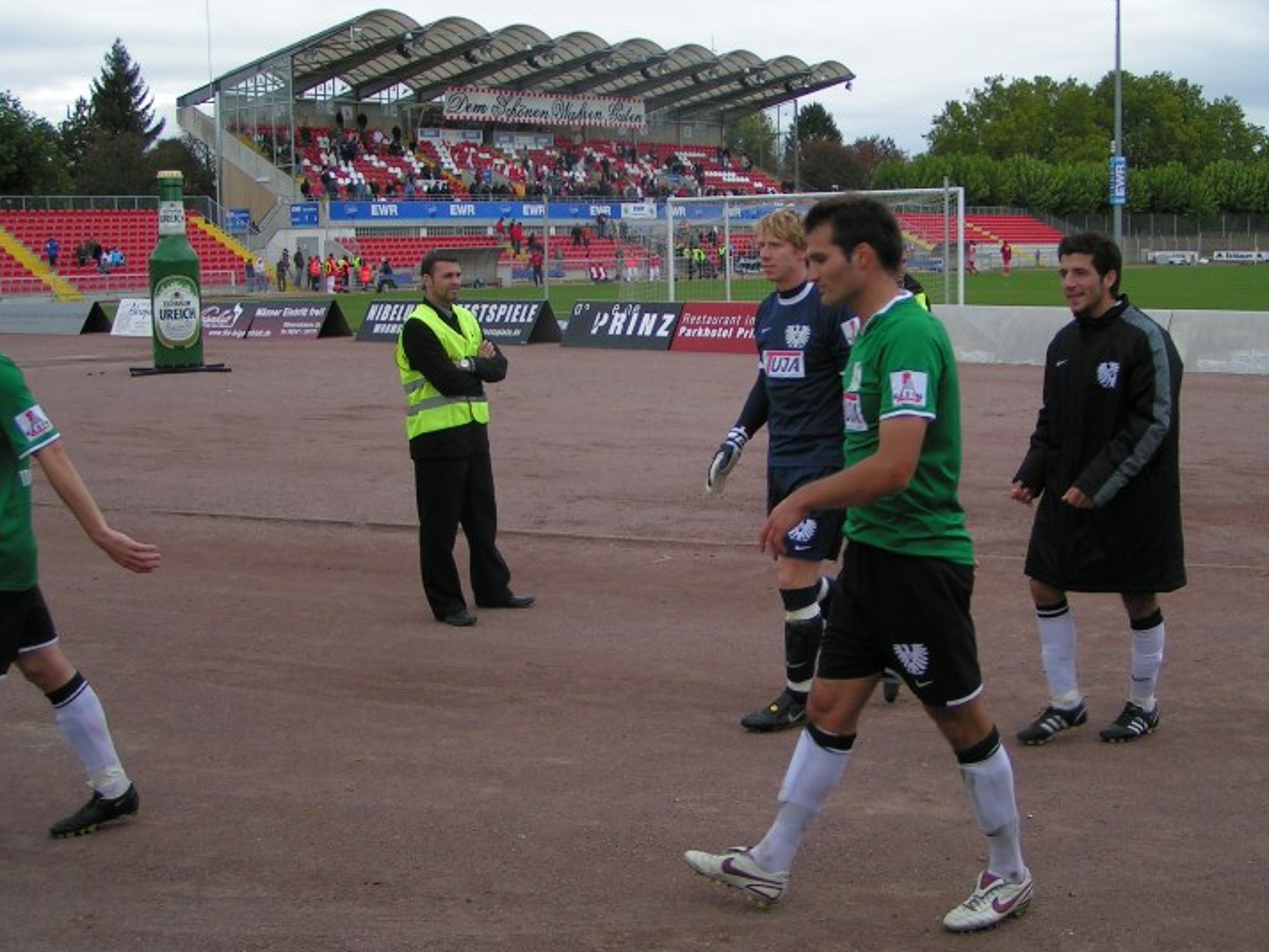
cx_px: 692
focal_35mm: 46
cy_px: 432
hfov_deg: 41.2
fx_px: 1687
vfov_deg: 31.5
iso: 50
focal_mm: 6.3
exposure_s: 1/250
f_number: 2.8
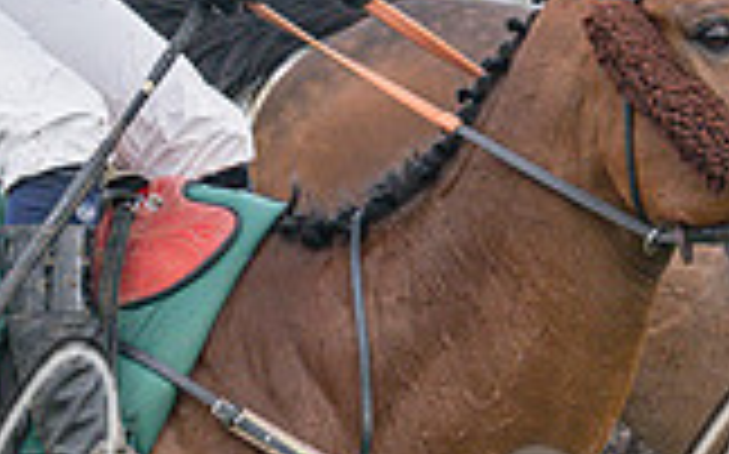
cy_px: 487
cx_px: 1136
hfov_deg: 6.3
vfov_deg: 4.0
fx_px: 6572
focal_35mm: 331
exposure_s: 1/2500
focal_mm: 70
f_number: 4
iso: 400
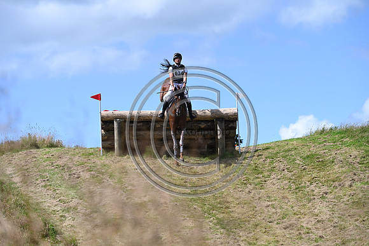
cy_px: 123
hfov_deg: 16.4
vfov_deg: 11.0
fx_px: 1281
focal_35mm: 125
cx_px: 184
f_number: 4.5
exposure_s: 1/1250
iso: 160
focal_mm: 125
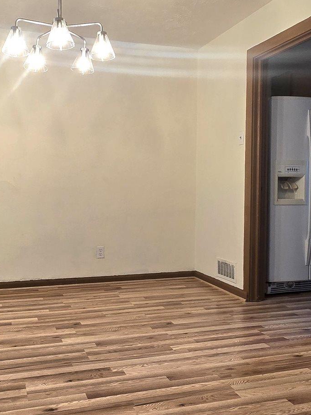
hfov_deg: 42.7
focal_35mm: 33
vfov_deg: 55.3
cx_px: 120
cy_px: 217
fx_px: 395
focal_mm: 2.2
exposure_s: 1/60.2
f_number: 2.2
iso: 160
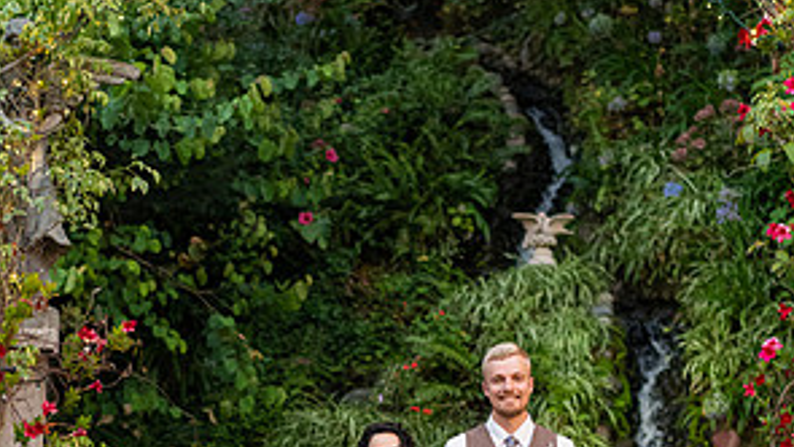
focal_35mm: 88
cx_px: 401
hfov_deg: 24.2
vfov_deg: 13.5
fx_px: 1853
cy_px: 482
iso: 500
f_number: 2.2
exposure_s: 1/320
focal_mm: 55
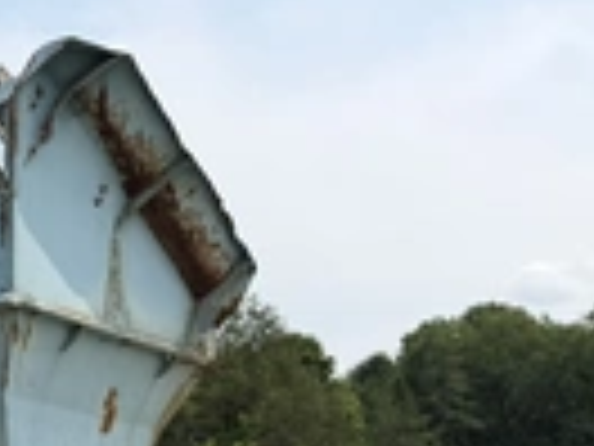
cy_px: 559
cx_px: -198
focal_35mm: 73
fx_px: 1253
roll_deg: -1.0
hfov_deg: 23.3
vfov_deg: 18.9
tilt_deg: -2.3
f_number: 1.78
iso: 80
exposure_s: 1/4405
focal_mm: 6.76
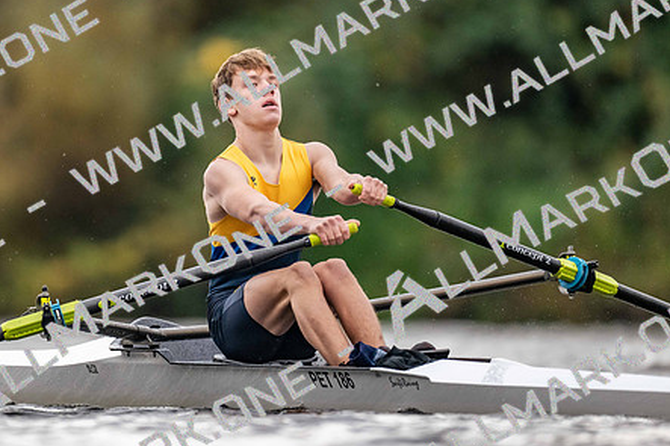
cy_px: 199
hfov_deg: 2.6
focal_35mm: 786
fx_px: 14622
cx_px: 257
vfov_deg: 1.7
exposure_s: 1/2500
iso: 2800
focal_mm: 600
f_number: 4
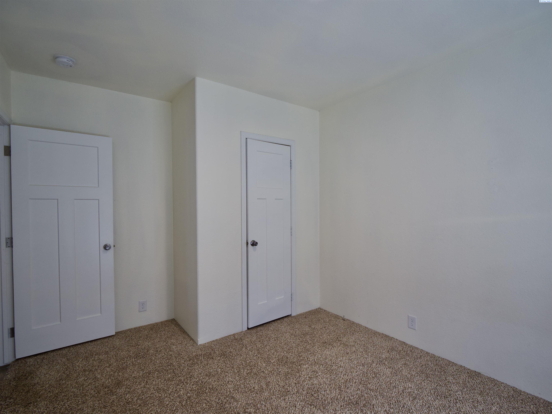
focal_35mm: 16
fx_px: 255
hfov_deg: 94.5
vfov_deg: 78.1
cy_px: 207
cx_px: 276
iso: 400
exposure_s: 1/60
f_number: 3.2
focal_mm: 8
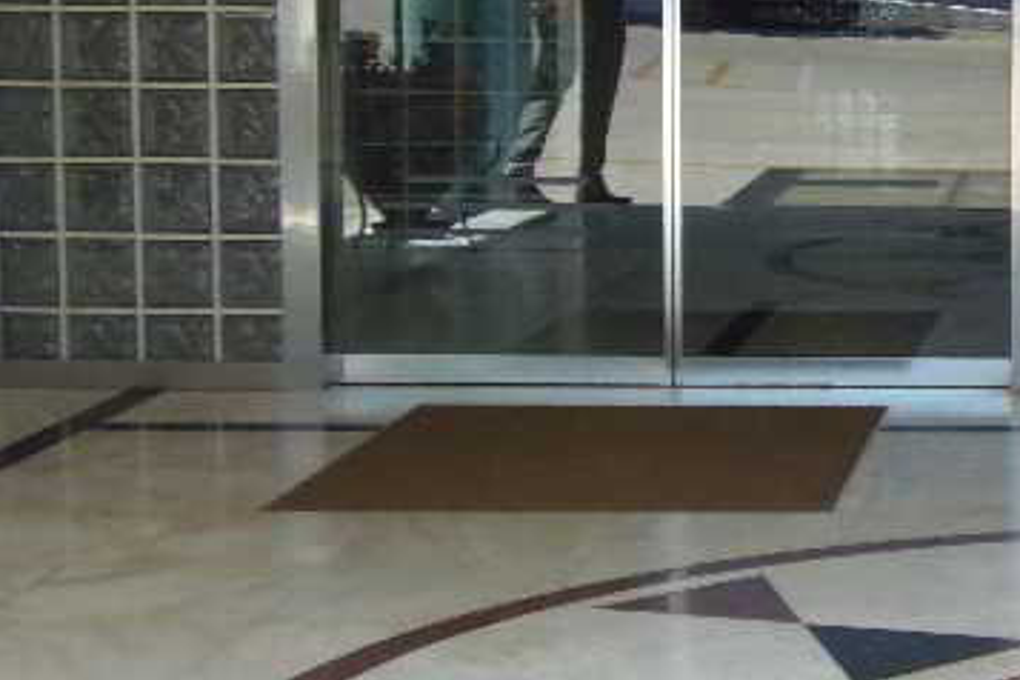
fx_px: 2776
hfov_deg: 19.8
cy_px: 169
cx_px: 1140
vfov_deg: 13.9
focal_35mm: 98
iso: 200
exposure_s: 1/400
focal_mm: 7.8
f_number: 3.6
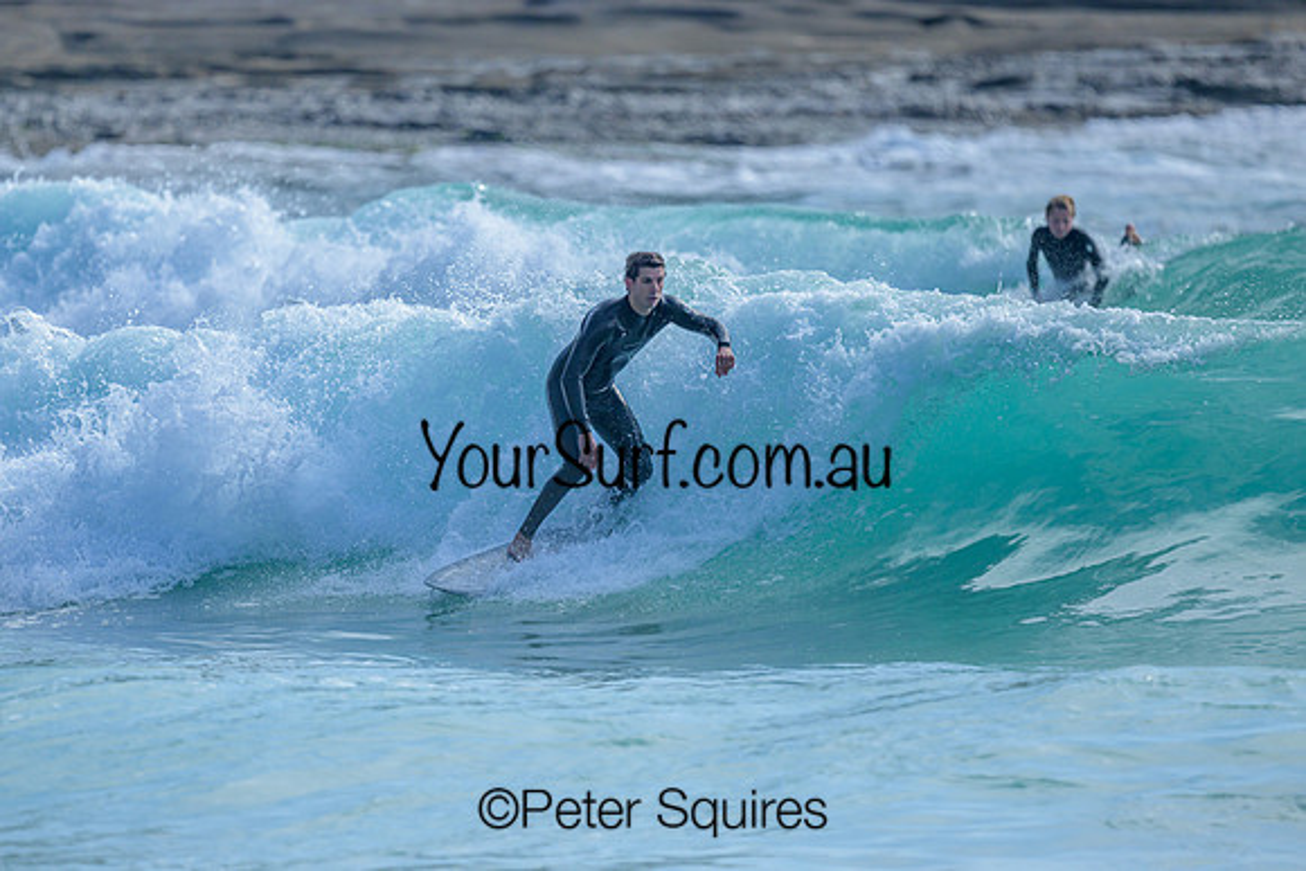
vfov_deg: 1.7
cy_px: 436
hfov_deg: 2.6
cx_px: 653
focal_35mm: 800
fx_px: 29028
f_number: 6.3
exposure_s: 1/2000
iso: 320
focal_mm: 800
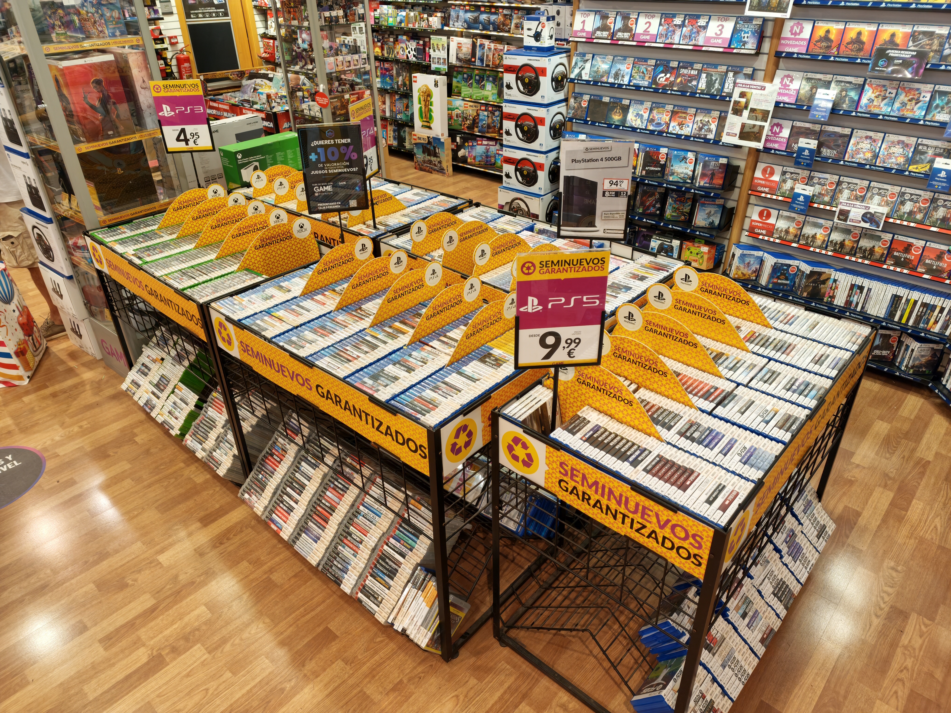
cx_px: 476
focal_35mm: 23
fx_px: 632
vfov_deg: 58.9
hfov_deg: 73.9
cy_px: 356
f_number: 1.67
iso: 160
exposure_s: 1/100
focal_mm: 6.62
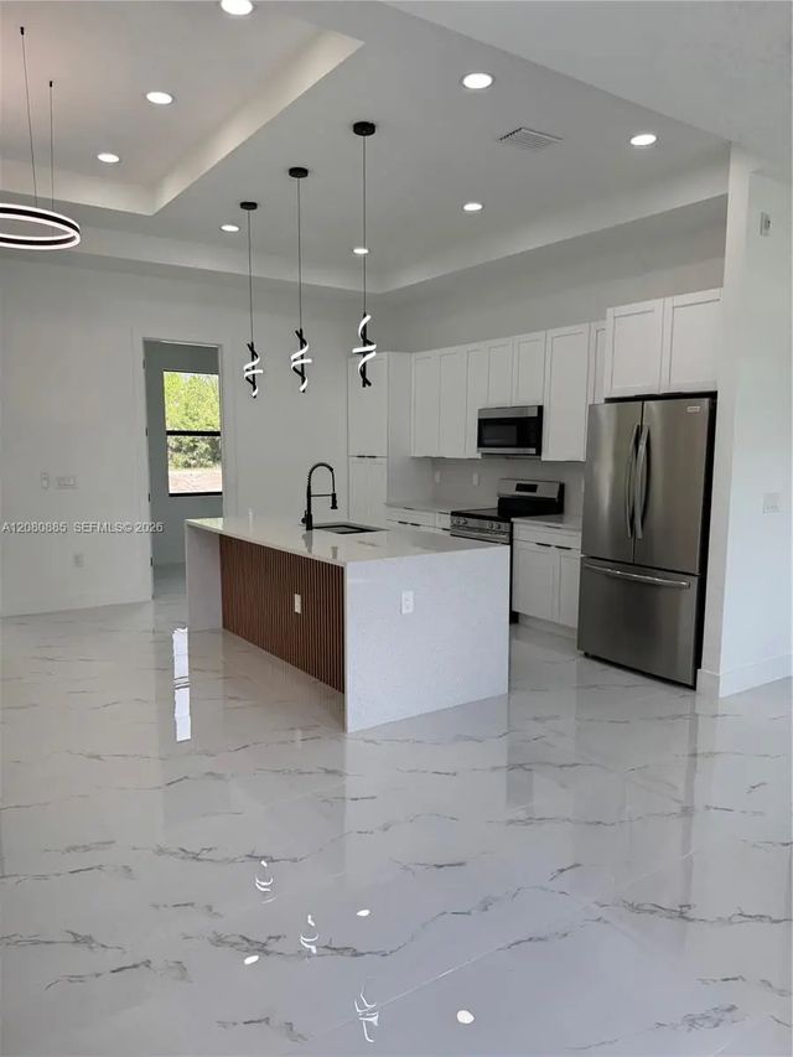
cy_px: 528
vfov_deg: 71.6
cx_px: 396
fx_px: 733
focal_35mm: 24
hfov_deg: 56.8
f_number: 1.78
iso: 80
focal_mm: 6.76
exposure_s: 1/422
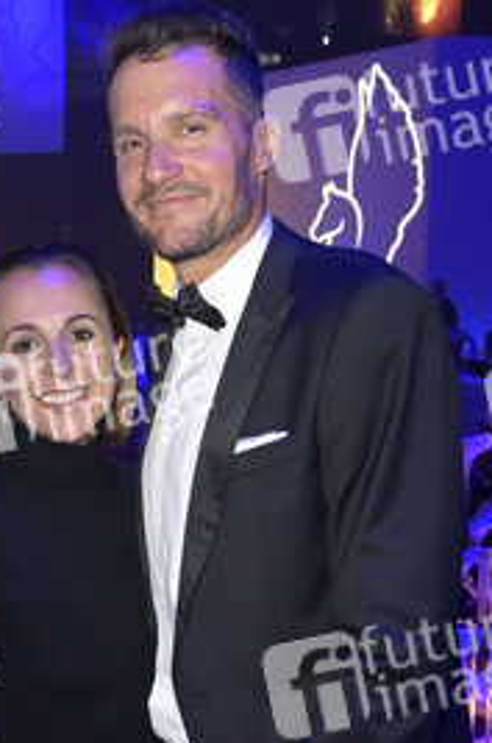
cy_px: 534
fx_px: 1050
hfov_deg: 26.2
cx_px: 153
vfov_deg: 38.2
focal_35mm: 51
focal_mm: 34
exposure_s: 1/25
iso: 2500
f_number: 6.3
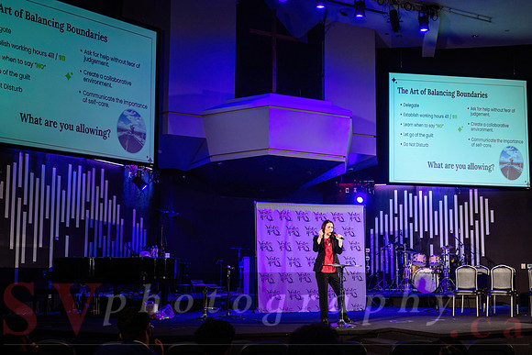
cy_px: 201
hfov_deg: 45.6
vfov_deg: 31.4
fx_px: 631
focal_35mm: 43
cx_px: 304
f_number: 4
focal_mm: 37
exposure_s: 1/160
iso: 1600
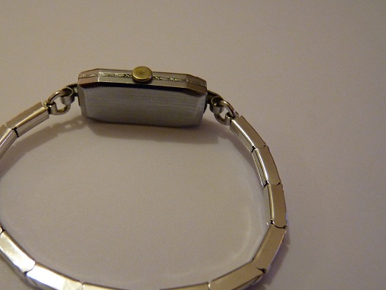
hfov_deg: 54.9
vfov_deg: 42.8
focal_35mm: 33
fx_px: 368
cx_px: 151
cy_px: 166
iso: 400
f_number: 2.8
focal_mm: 4.8
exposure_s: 1/25
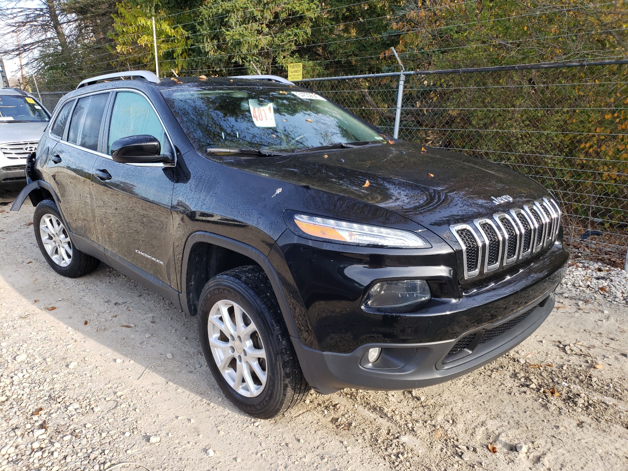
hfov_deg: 67.3
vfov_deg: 53.1
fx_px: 472
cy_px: 236
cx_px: 314
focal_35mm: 26
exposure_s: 1/455
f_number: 1.5
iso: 50
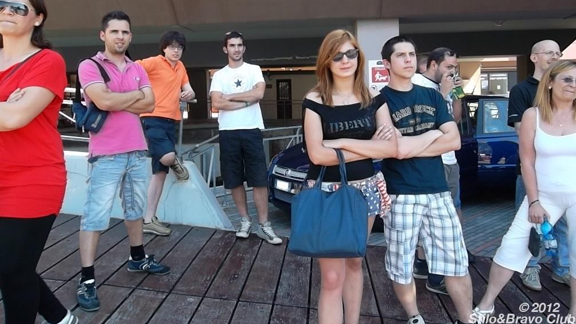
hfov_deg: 64.3
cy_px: 107
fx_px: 458
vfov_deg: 38.5
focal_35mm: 30
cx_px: 284
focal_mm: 4.9
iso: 80
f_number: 3.5
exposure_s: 1/100
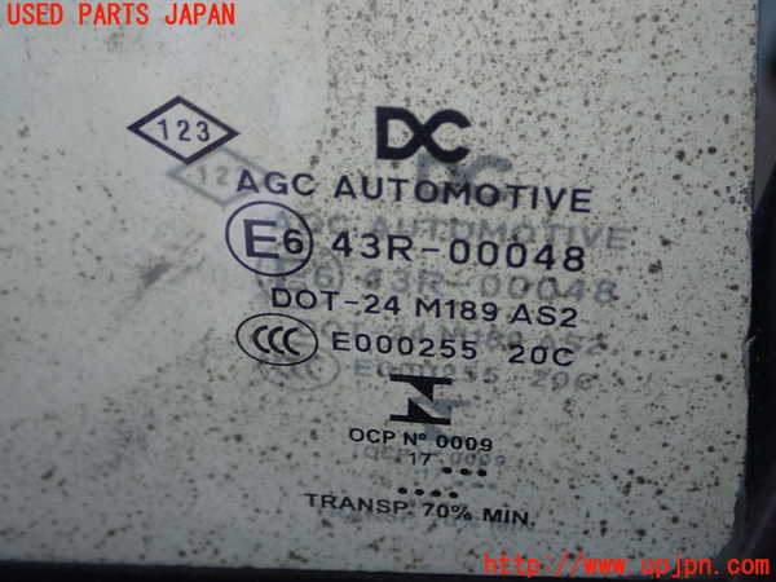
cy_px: 291
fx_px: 1098
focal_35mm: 49
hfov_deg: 38.9
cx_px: 388
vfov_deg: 29.7
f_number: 3.2
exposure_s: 1/50
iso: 200
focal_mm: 8.99
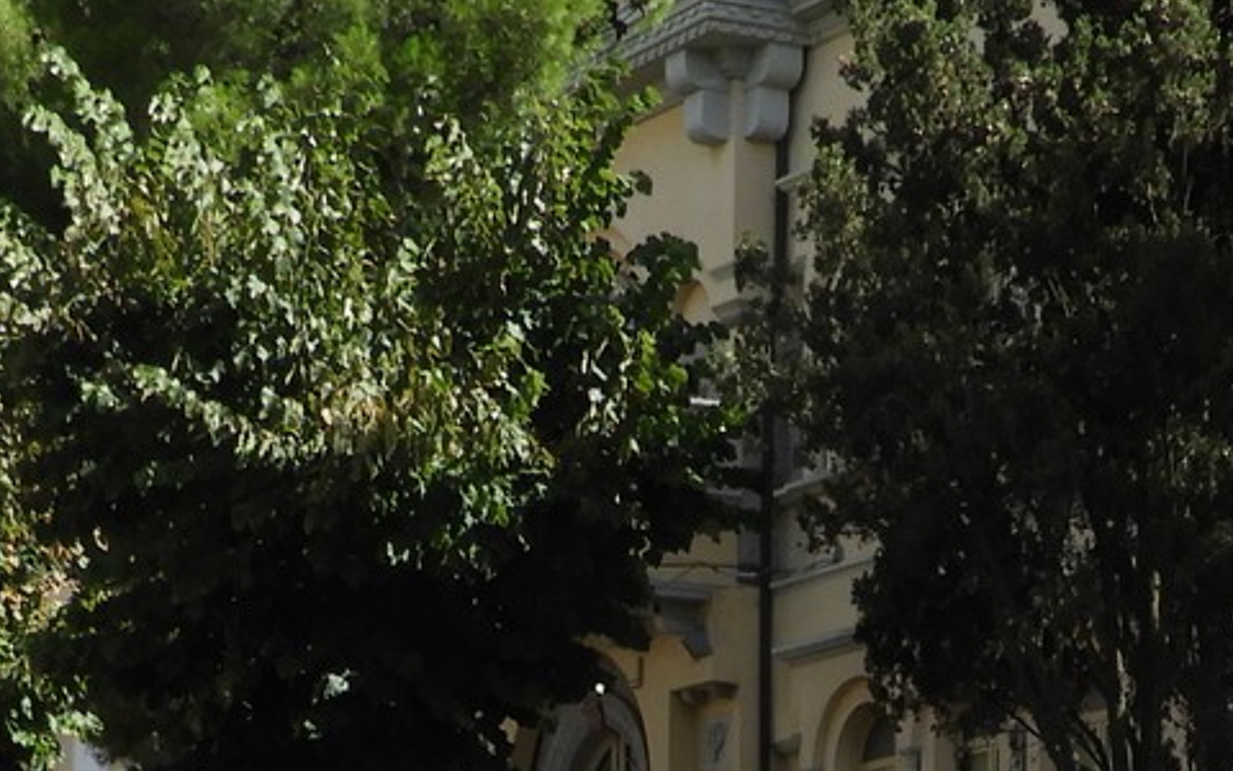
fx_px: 4671
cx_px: 796
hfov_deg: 15.0
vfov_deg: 8.8
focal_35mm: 139
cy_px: 1673
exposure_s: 1/640
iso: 100
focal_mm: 6.3
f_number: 3.8
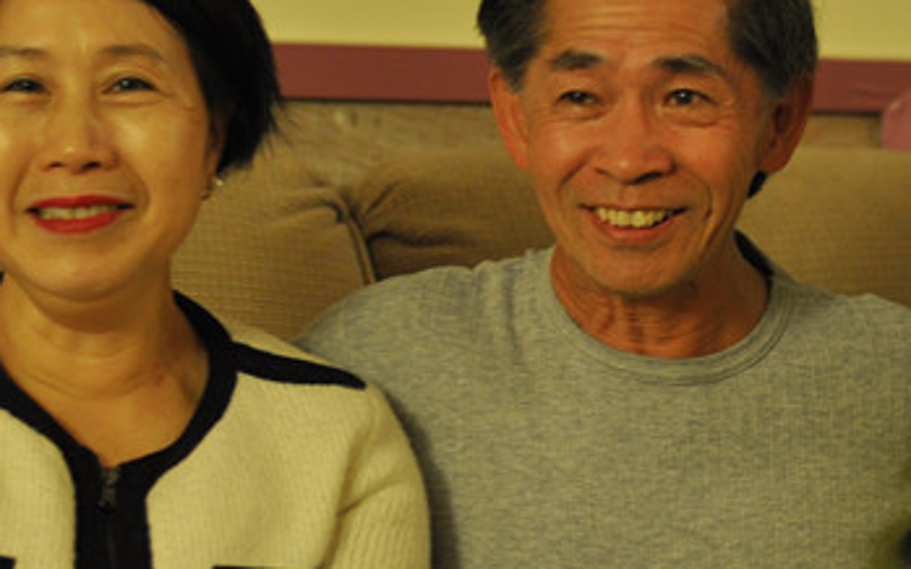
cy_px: 315
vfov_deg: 7.5
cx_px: 619
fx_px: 4344
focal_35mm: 175
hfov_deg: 12.0
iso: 400
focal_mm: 50
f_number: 2
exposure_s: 1/20
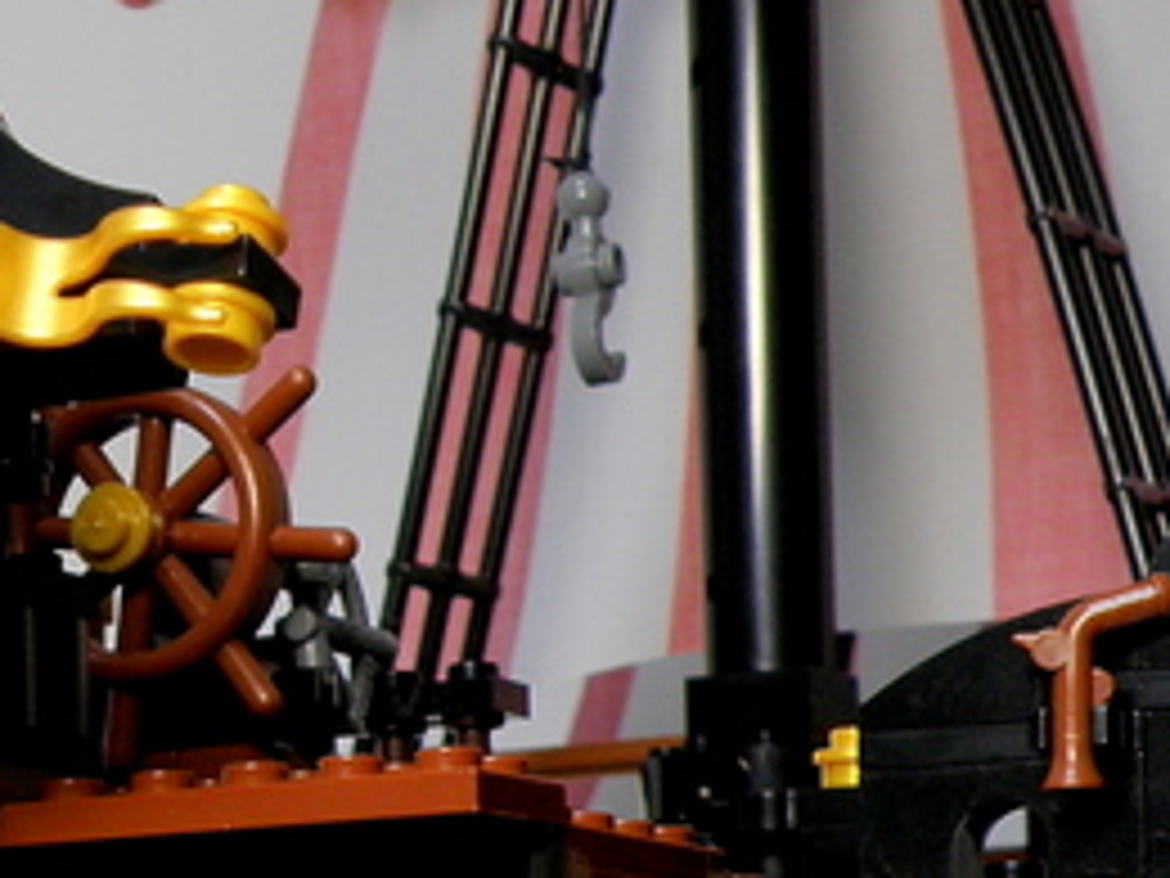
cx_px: -14
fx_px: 4259
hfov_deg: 15.3
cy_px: 1040
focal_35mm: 126
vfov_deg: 11.5
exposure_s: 1/15
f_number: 4
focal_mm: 7.32
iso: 64
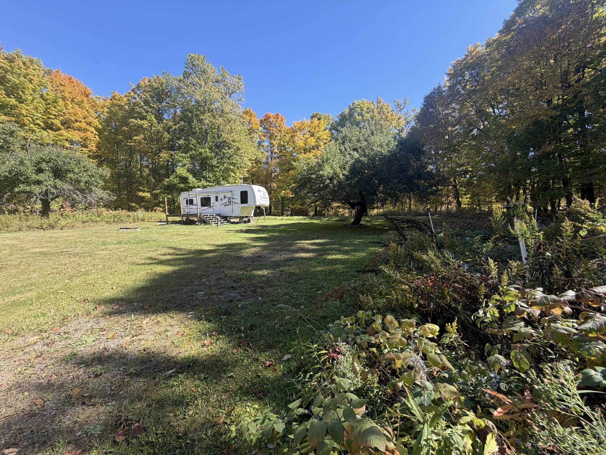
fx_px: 245
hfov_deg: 102.1
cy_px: 228
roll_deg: +1.8
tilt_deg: -2.9
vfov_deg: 85.7
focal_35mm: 14
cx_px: 303
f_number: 2.2
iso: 64
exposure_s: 1/502
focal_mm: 2.22
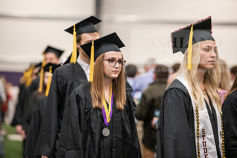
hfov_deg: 12.1
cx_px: 118
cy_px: 79
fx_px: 1119
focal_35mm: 170
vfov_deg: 8.1
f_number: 3.2
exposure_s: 1/200
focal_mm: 170
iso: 2500
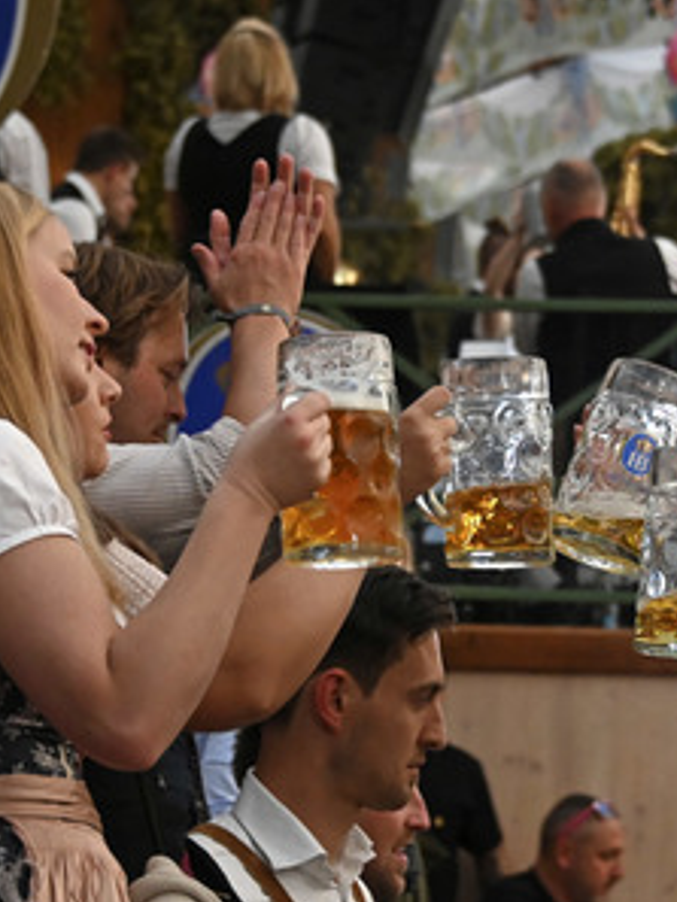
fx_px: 3987
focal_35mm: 153
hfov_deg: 9.7
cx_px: 458
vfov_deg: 12.9
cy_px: 453
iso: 5000
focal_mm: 70
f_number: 5.6
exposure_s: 1/400
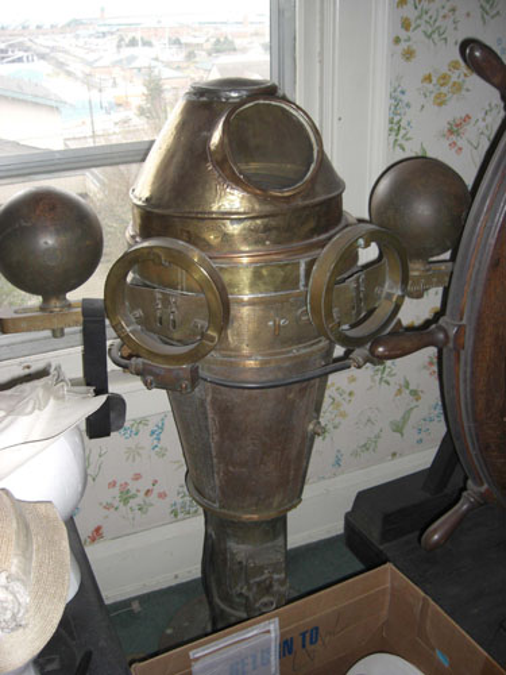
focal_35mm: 38
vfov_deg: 49.0
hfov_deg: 37.7
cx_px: 253
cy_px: 338
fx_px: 741
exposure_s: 1/60
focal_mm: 7.9
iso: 100
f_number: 2.8
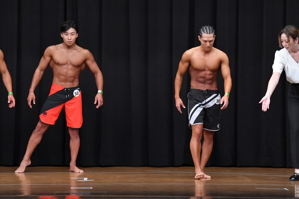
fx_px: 1992
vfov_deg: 5.7
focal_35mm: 240
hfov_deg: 8.6
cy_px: 100
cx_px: 150
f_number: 5.6
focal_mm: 160
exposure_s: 1/400
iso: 8000
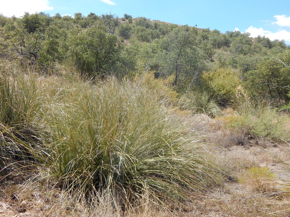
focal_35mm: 43
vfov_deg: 33.6
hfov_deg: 43.9
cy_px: 108
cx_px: 145
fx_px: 360
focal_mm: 7.7
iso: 125
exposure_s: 1/800
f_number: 3.6
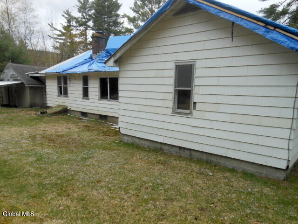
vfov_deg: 54.9
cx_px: 149
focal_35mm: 25
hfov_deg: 69.4
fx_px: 215
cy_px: 112
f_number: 3.2
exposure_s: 1/500
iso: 80
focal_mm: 4.5
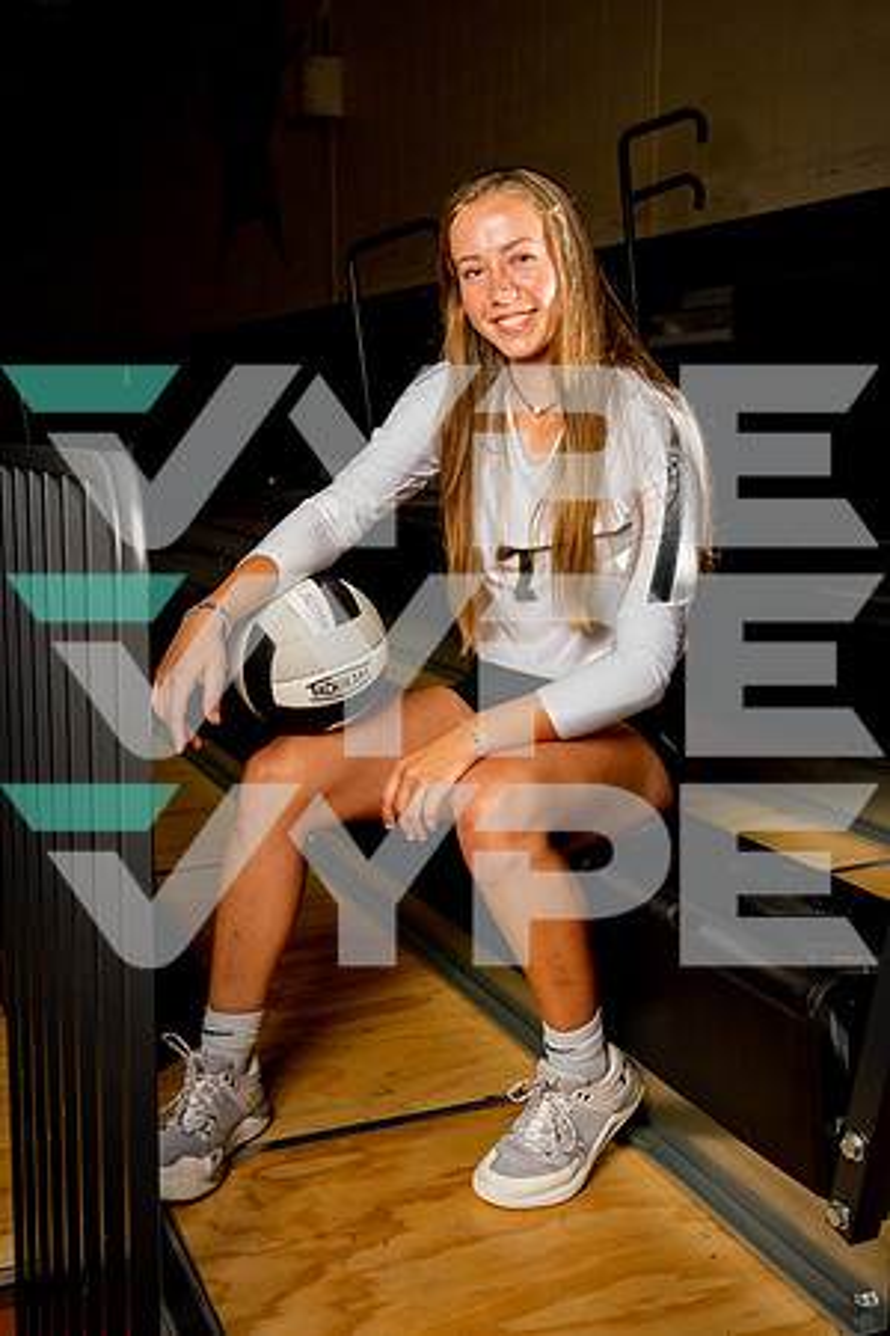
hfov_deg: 33.4
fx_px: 1483
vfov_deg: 48.5
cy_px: 668
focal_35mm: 40
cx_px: 445
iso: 400
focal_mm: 40
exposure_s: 1/250
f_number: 7.1
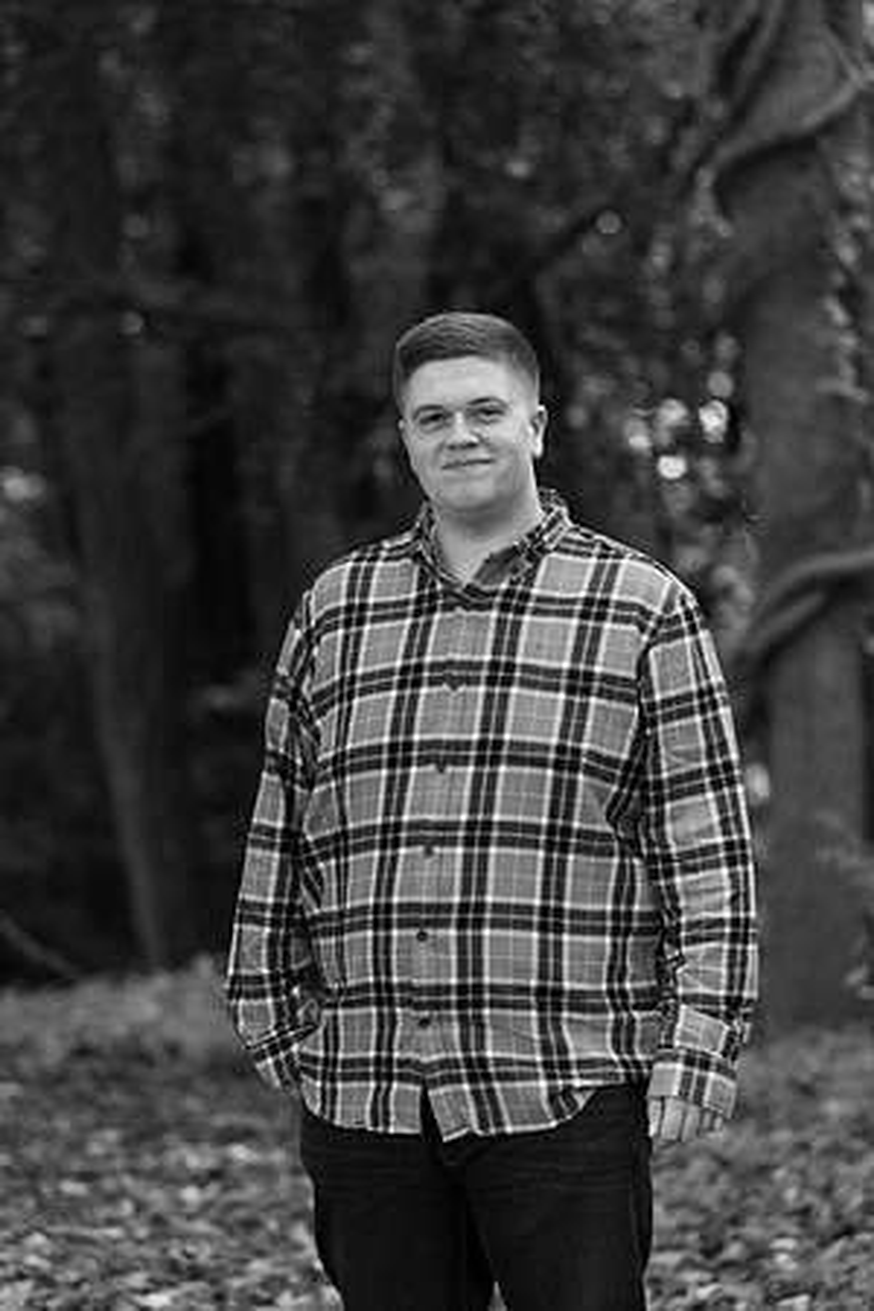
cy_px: 656
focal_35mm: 102
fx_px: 3714
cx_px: 437
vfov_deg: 20.0
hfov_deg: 13.4
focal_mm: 102
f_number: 2.8
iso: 400
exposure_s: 1/400
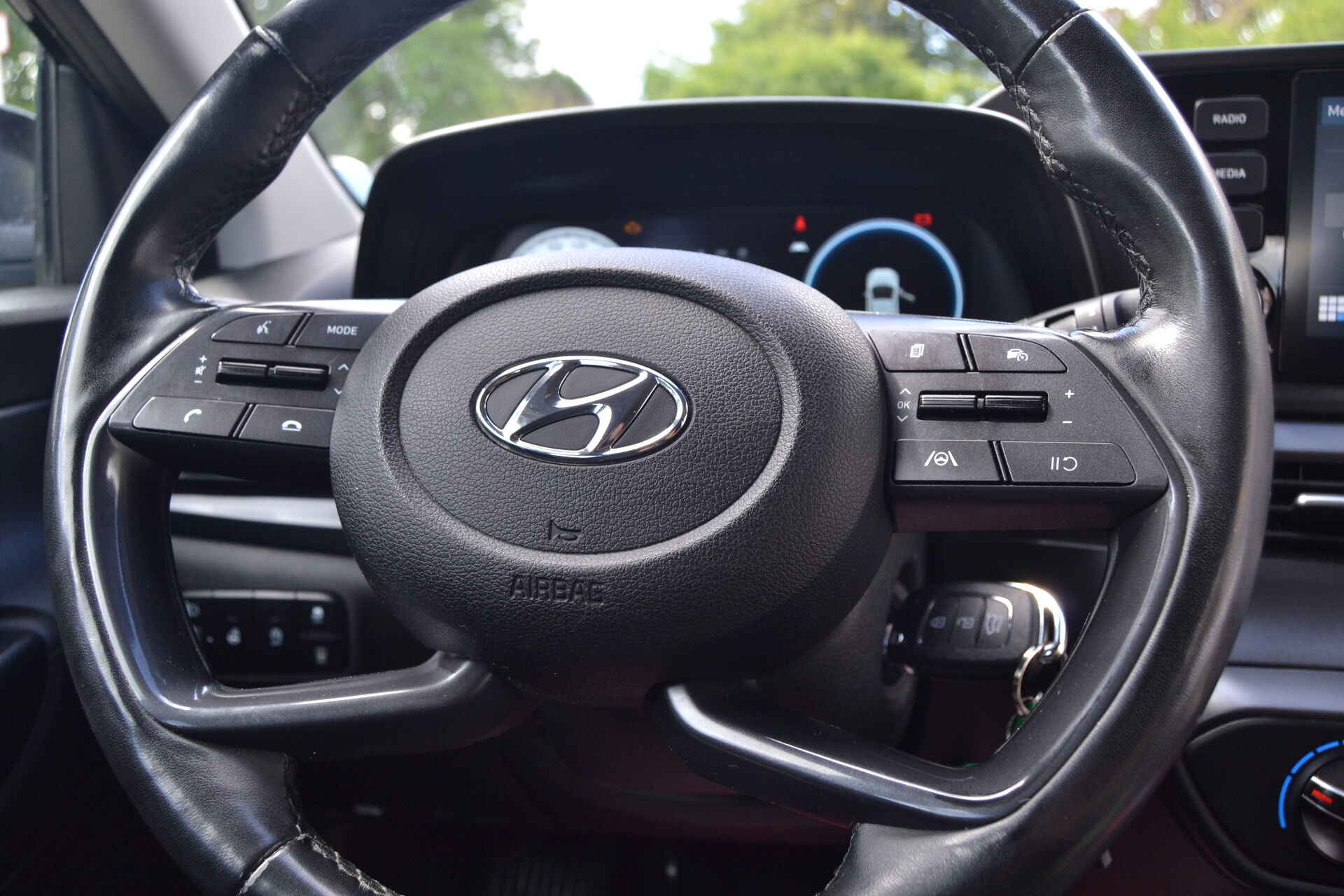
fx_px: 1120
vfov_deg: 43.6
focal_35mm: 30
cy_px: 448
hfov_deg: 61.9
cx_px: 672
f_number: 5.6
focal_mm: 20
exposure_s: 1/125
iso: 360
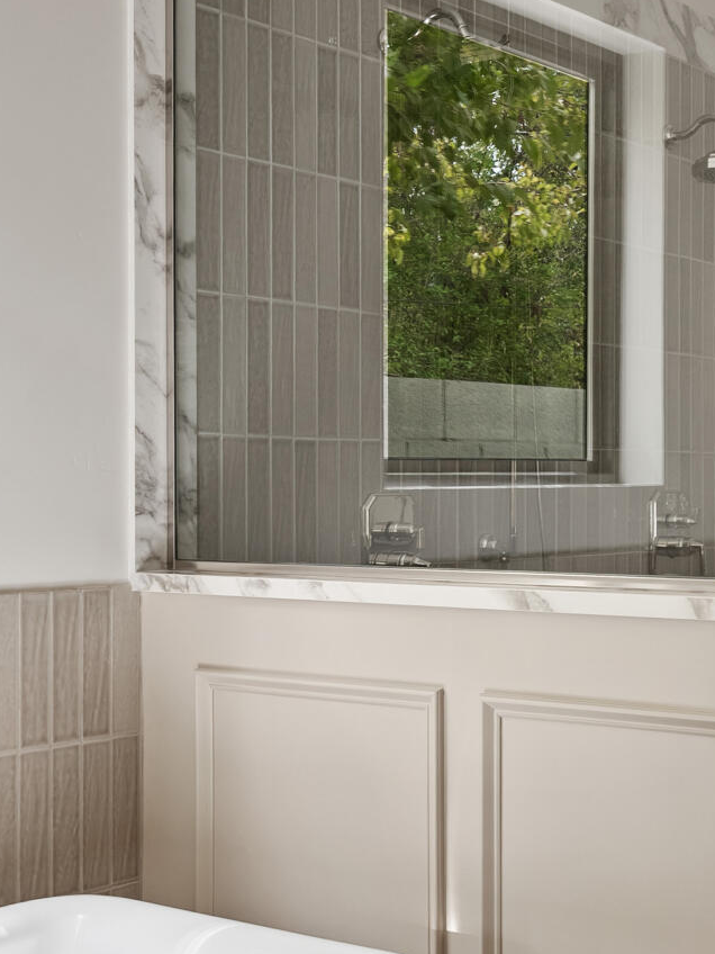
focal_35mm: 59
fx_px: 1625
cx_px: 564
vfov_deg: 32.7
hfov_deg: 24.5
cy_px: 533
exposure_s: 1.3
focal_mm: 26
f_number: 8
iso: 100
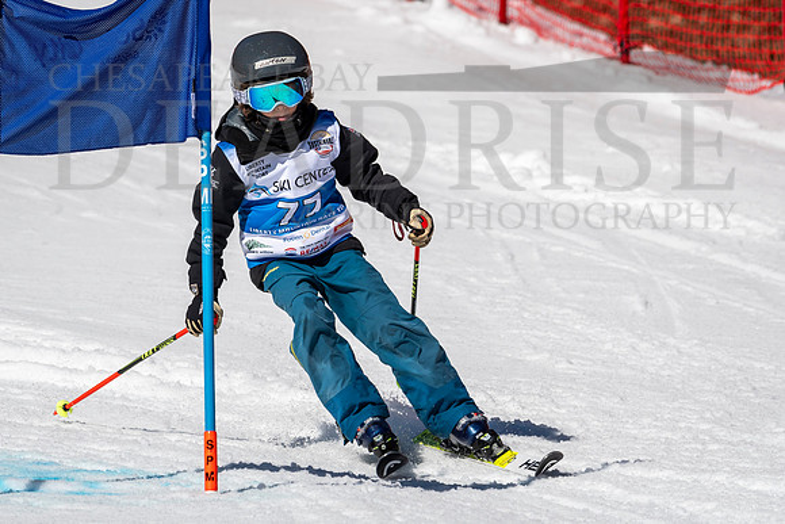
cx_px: 325
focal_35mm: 741
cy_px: 257
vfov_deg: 1.9
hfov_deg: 2.8
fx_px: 16169
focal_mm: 400
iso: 200
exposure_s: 1/2000
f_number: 8
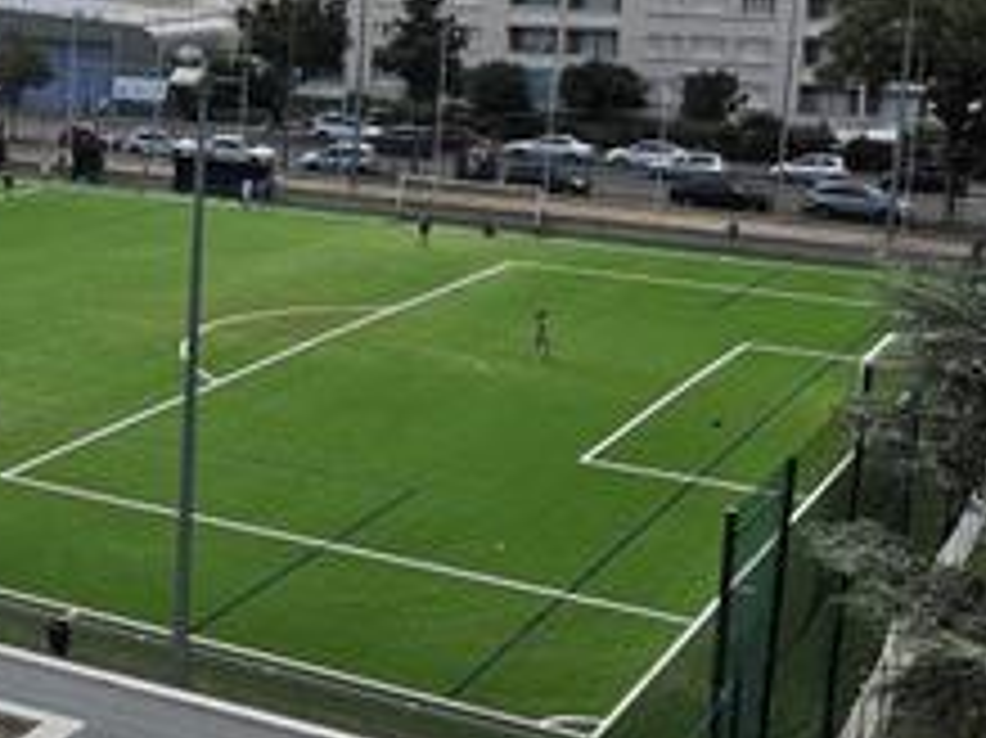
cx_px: -234
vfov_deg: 19.8
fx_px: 2107
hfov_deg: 23.7
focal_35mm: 74
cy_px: 216
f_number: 1.8
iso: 50
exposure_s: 1/1779
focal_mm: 5.58
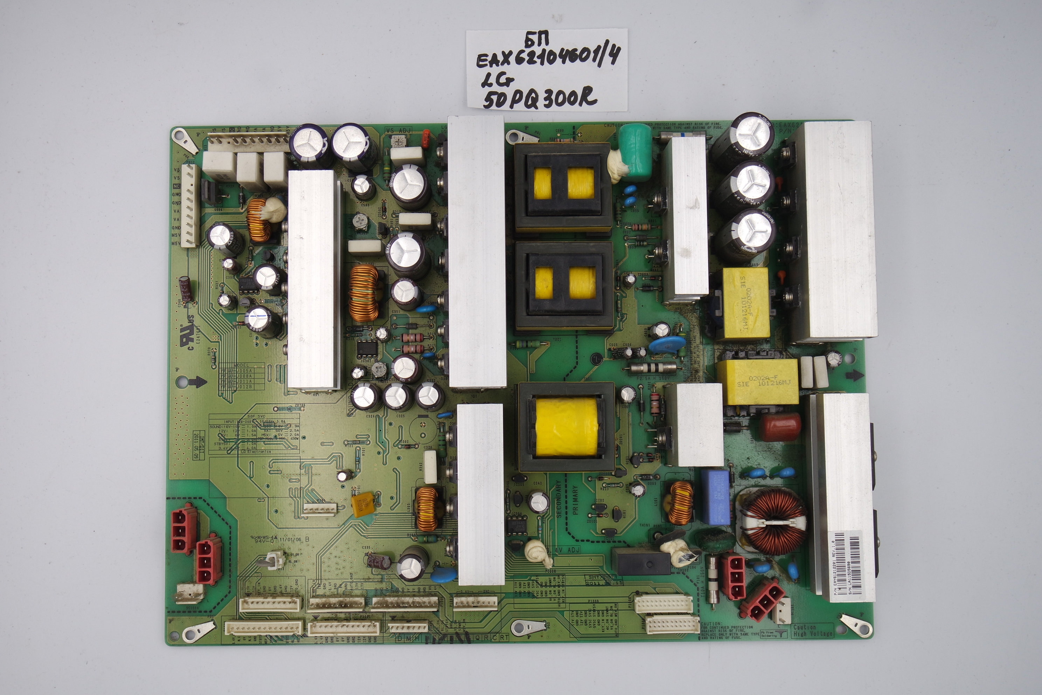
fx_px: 1158
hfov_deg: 48.5
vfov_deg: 33.4
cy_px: 348
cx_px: 521
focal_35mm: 40
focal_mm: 15
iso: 160
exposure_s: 1/100
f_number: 5
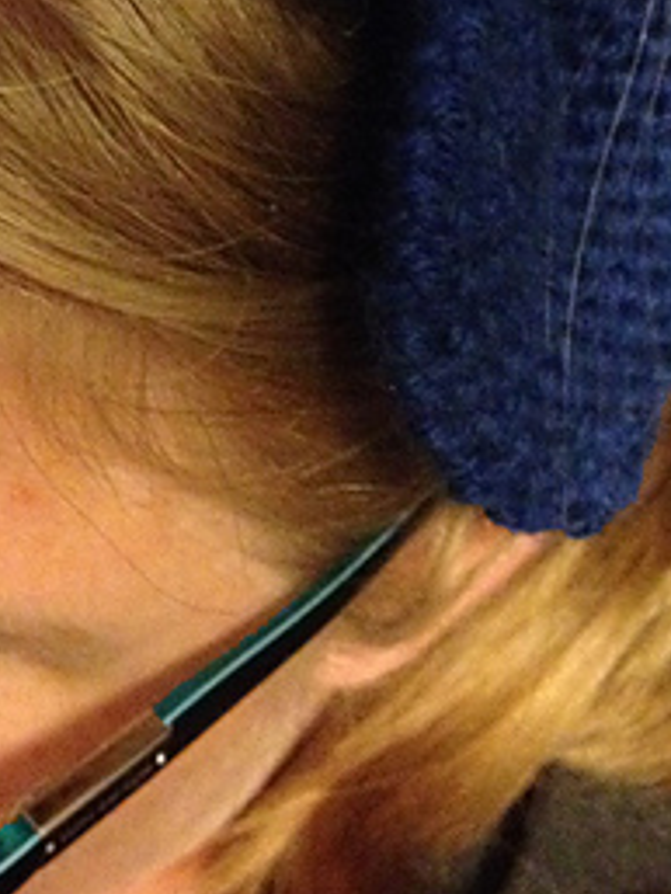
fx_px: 2247
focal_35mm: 87
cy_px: 21
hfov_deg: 17.0
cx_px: 268
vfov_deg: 21.8
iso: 800
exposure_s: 1/15
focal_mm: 4.28
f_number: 2.4
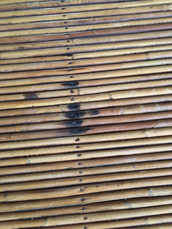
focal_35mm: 29
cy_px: 114
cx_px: 86
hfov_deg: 48.2
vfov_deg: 61.7
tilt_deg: -78.7
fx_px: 192
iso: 400
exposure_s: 1/17
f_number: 2.2
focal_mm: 4.15
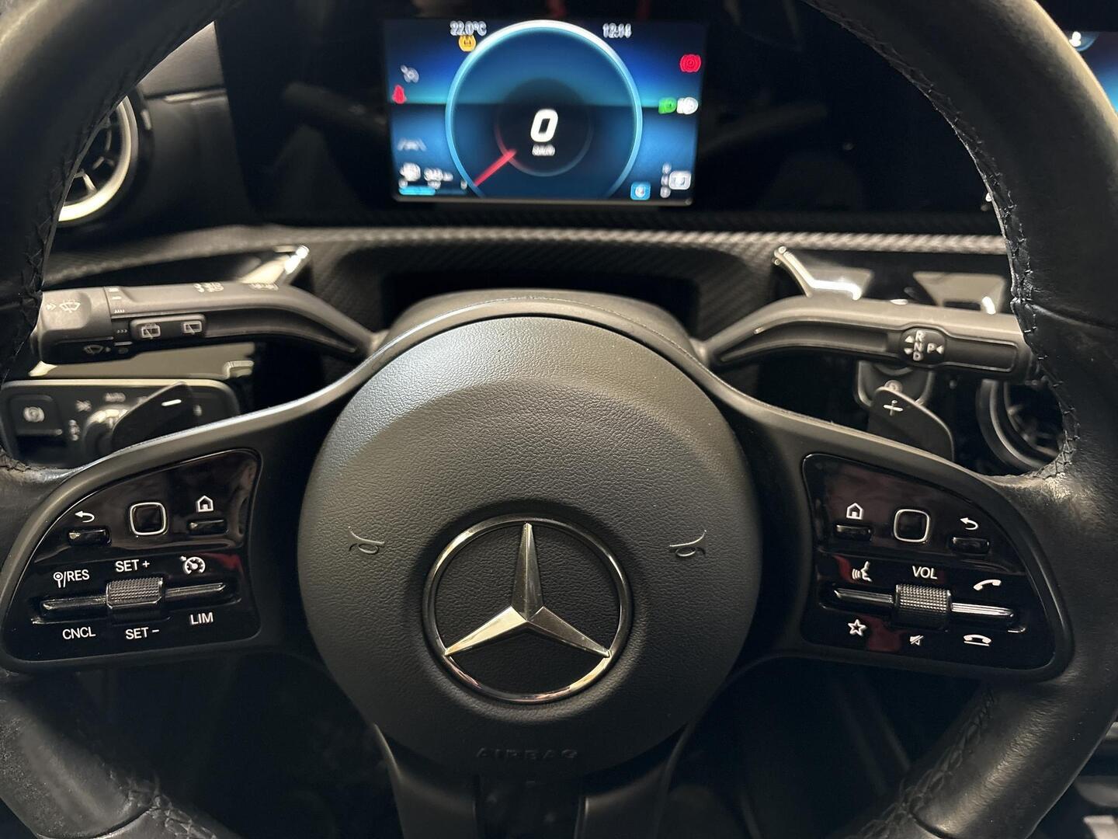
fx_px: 840
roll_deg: -0.4
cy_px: 420
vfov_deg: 53.1
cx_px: 559
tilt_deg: -39.4
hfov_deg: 67.3
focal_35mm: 26
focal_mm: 5.96
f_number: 1.6
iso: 640
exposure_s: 1/30
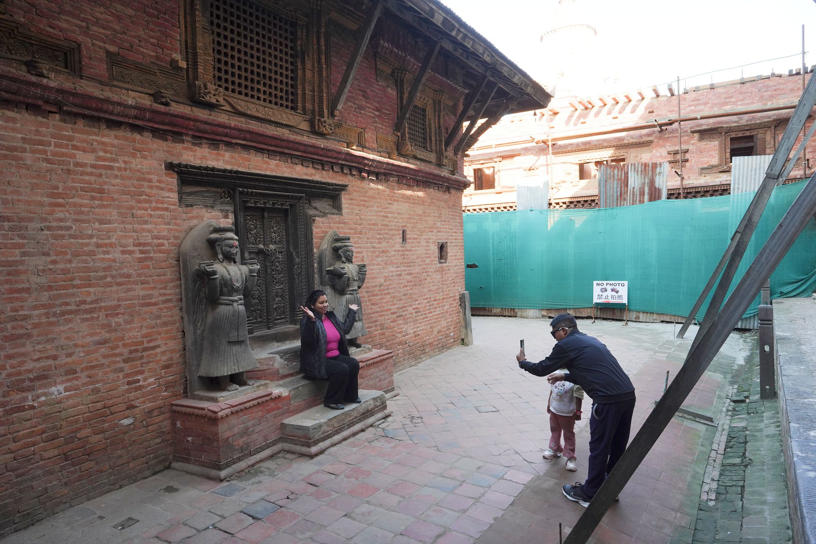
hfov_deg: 73.7
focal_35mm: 24
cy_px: 272
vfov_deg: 53.1
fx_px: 544
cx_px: 408
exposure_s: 1/100
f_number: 11
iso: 800
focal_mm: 24
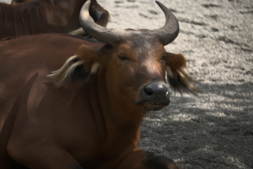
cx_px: 126
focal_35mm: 375
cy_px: 84
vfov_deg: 3.7
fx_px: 2635
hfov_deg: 5.5
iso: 400
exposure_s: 1/640
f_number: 6.3
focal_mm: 250
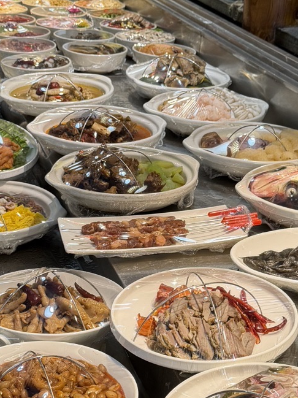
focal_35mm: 74
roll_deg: -2.1
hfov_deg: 19.9
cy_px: 240
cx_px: 153
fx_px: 850
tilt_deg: -24.8
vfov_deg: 26.3
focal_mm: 6.76
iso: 80
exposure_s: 1/121
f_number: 1.78
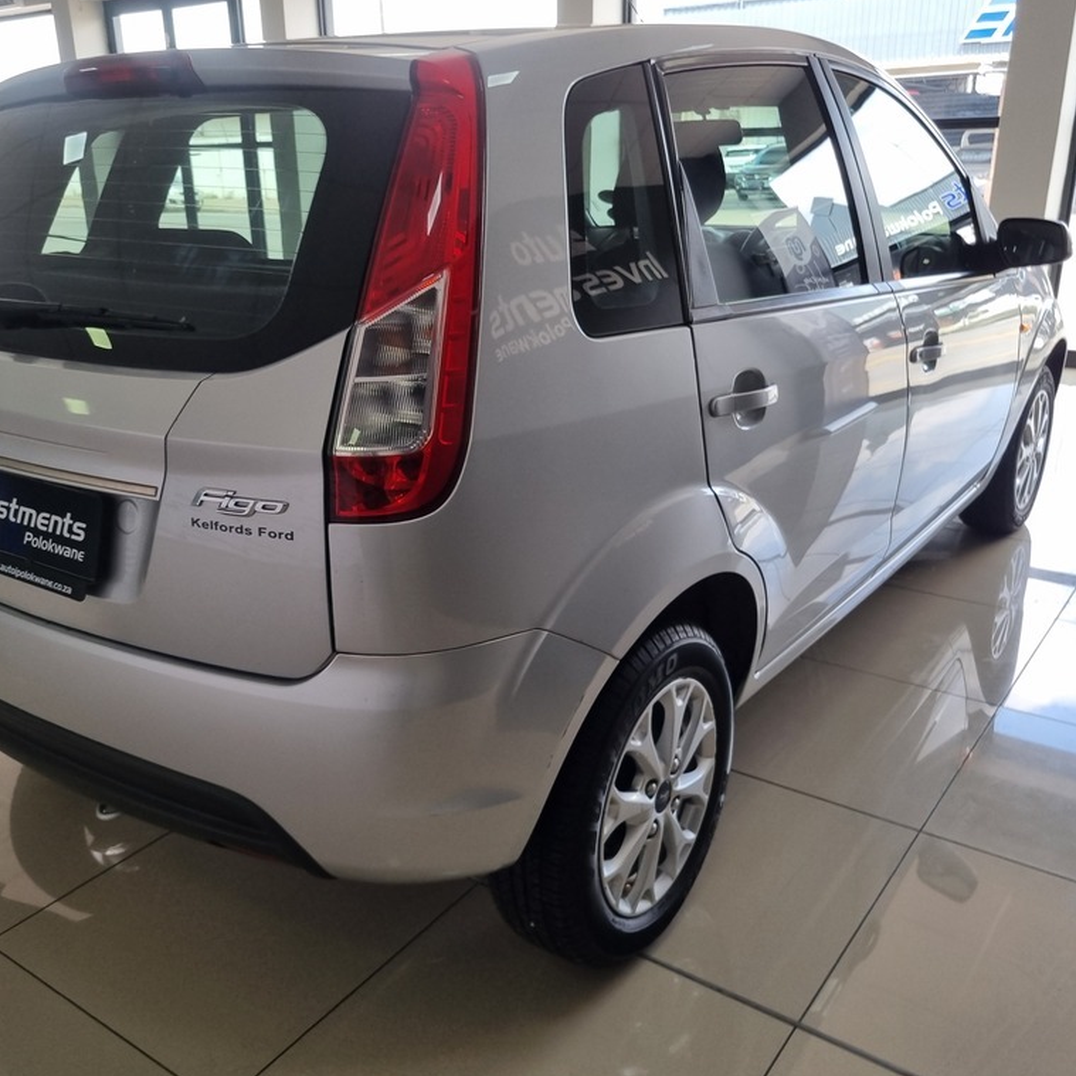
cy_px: 537
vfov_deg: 52.5
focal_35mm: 31
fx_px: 1090
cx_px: 465
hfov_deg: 52.4
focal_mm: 5.4
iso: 50
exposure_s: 1/153
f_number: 1.8
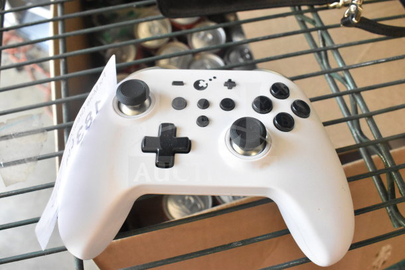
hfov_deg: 61.9
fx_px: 338
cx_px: 202
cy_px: 135
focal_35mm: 30
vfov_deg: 43.6
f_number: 8
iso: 6400
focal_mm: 20
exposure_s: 1/250
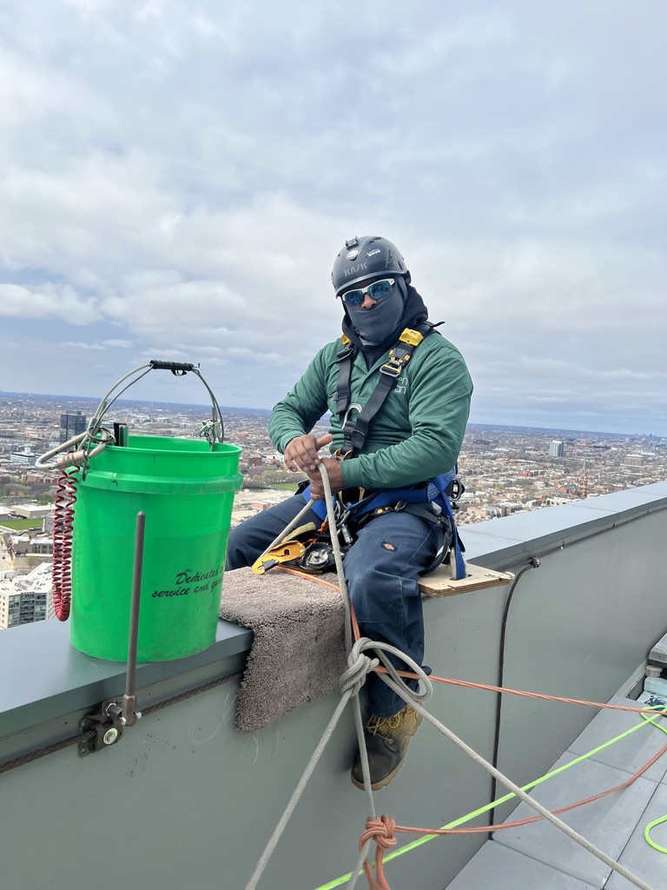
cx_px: 334
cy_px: 445
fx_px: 668
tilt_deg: -1.9
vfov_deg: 67.3
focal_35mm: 26
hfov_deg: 53.1
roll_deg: -2.8
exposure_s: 1/6579
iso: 50
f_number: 1.5
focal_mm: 5.7
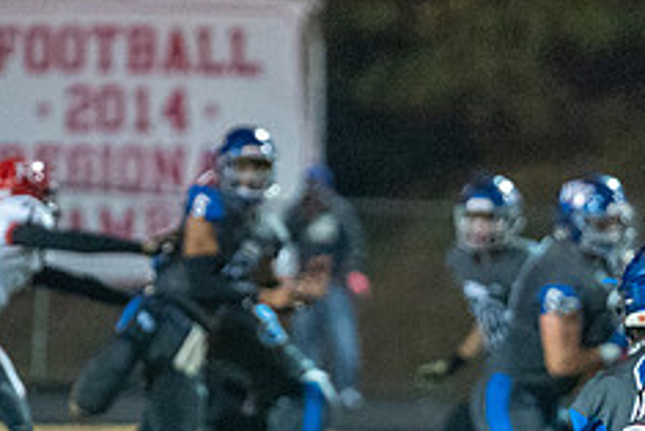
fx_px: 12208
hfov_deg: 3.0
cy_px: 215
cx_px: 311
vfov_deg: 2.0
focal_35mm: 681
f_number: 2.8
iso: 8000
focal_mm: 200
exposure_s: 1/640
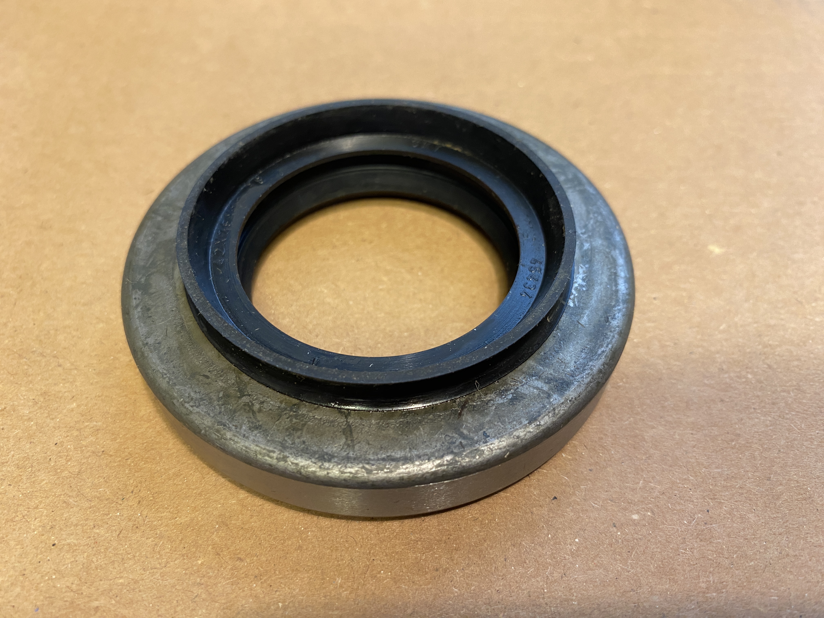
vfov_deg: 53.1
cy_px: 309
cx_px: 412
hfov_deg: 67.3
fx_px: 619
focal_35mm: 26
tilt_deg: -47.0
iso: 160
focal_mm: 4.25
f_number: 1.8
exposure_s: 1/50
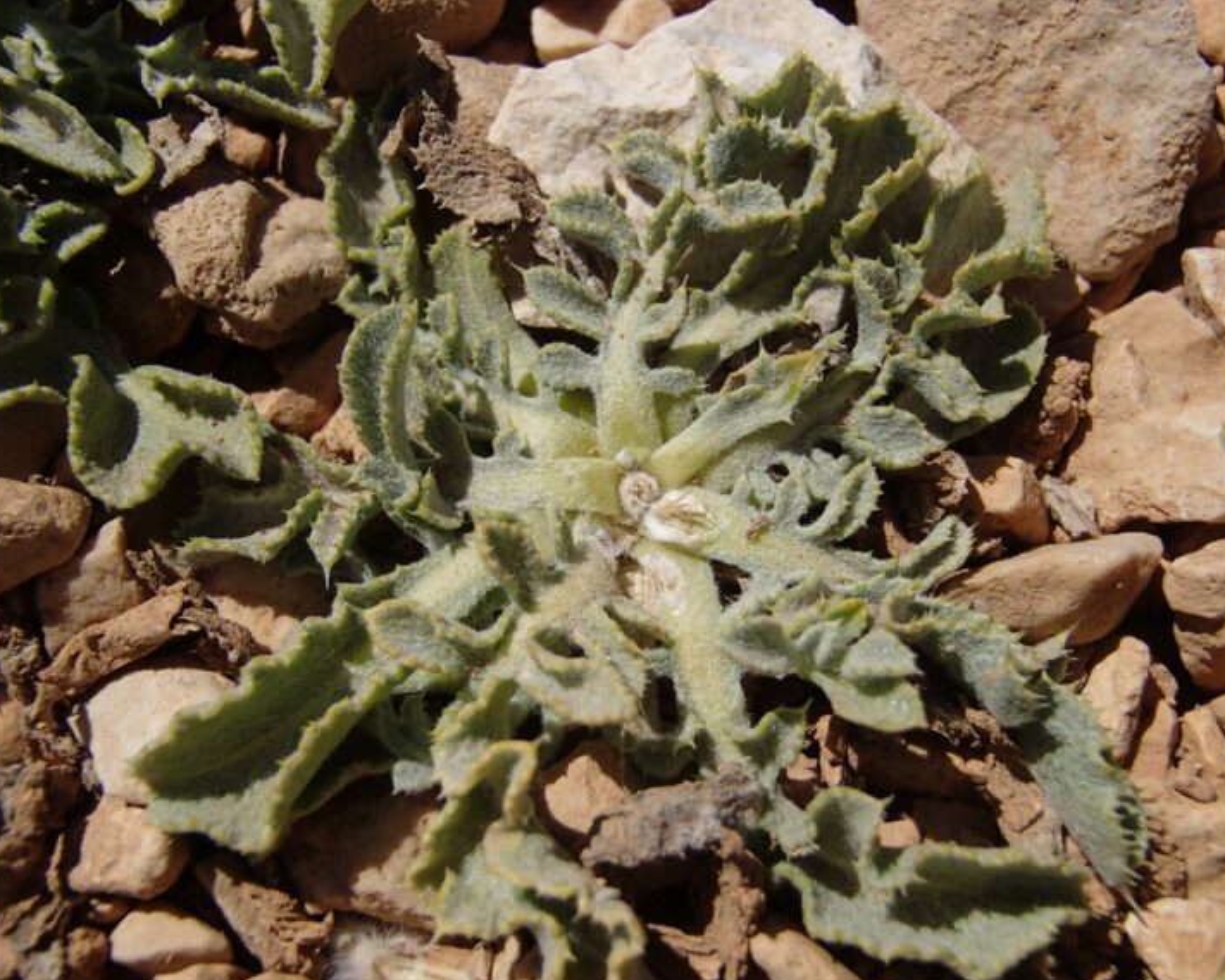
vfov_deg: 38.2
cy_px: 494
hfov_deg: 46.8
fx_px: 1414
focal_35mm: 39
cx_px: 637
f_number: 13
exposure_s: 1/250
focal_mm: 6.64
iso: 100
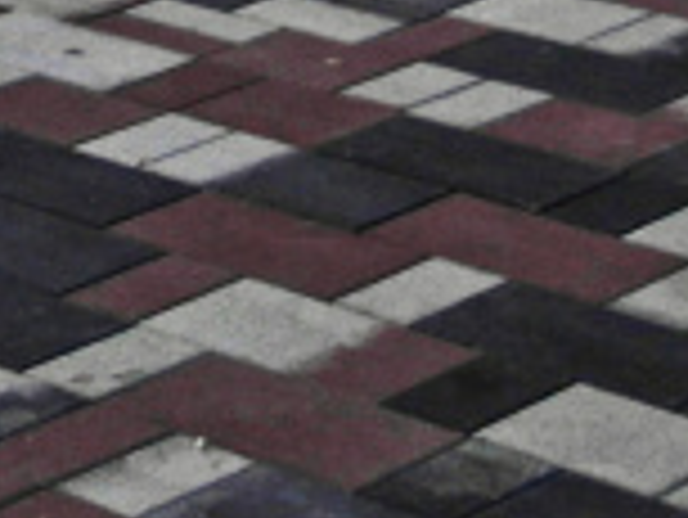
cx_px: -684
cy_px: -676
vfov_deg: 7.2
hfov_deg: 9.4
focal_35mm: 196
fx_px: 3899
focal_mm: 6.5
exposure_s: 1/60
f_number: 2
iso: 80
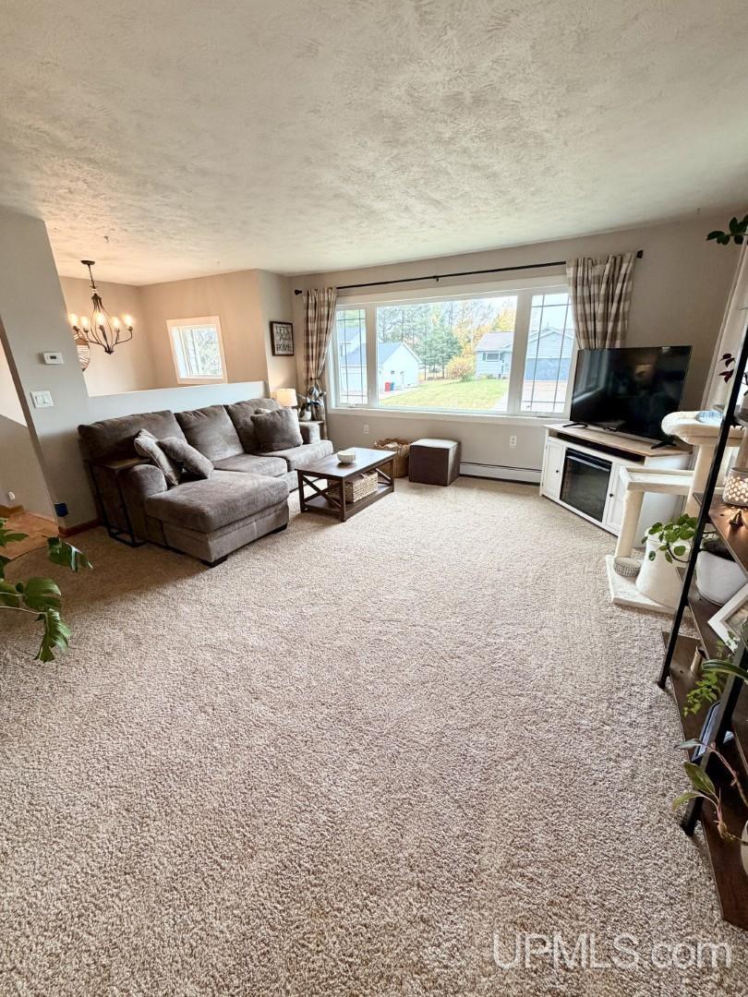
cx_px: 374
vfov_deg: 102.1
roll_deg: +1.5
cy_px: 498
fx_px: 403
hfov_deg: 85.7
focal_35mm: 14
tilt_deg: -20.0
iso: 200
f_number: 2.2
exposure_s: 1/120
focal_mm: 2.22
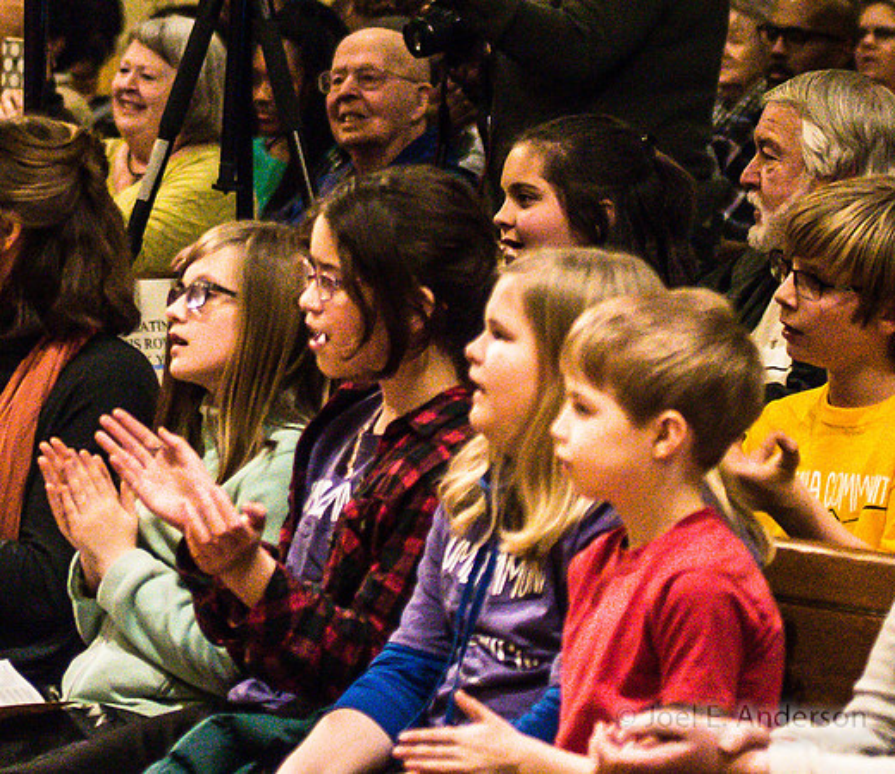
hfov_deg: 7.7
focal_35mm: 242
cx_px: -50
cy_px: 166
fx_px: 6608
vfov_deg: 6.7
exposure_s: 1/200
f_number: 2.8
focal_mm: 80
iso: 6400
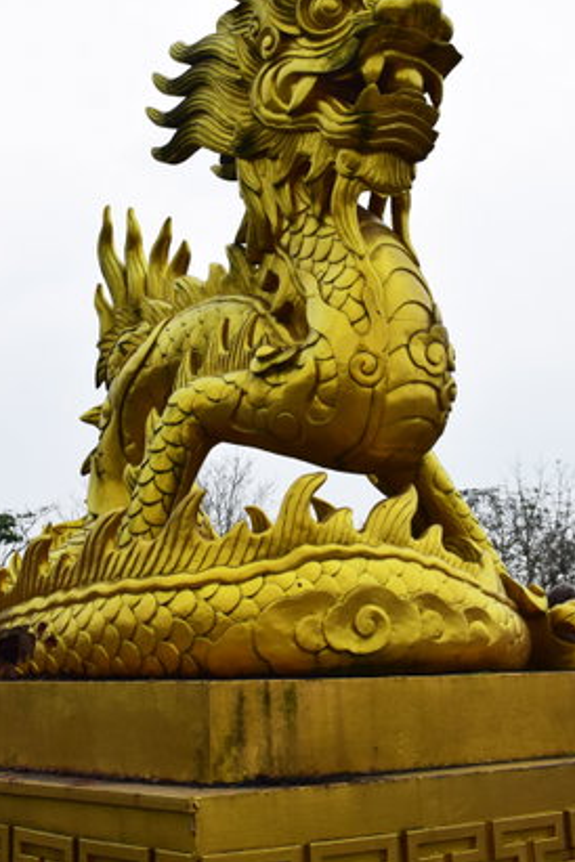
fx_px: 1366
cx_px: 227
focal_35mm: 57
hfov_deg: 23.7
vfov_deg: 34.9
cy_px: 319
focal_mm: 26
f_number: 11
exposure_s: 1/500
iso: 400
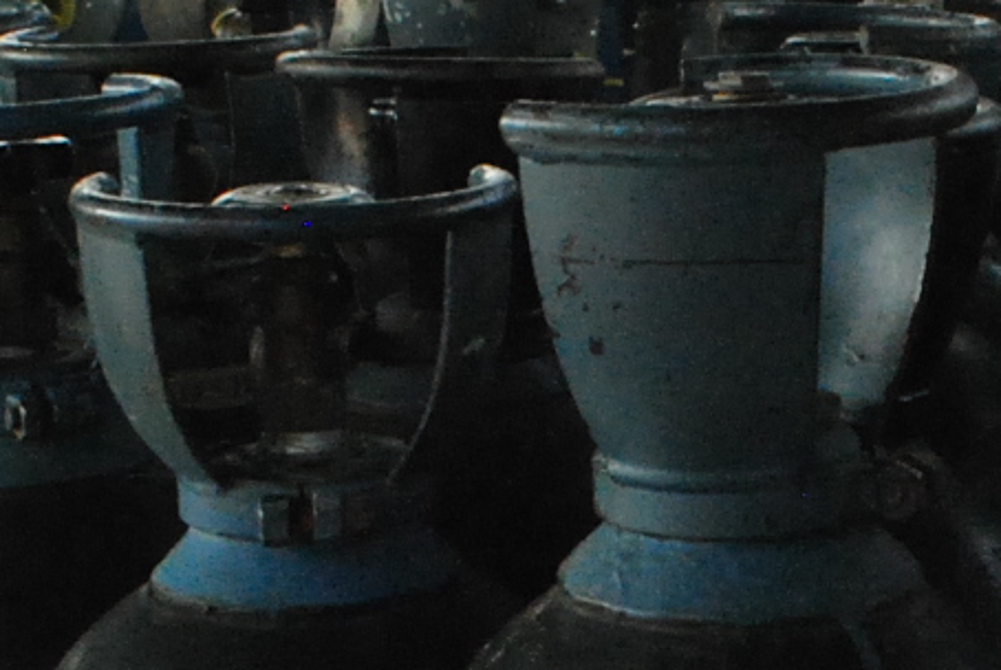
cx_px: 787
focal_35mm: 128
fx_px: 3564
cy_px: 511
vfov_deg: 10.7
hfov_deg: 15.9
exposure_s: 1/100
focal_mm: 20
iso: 800
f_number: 20
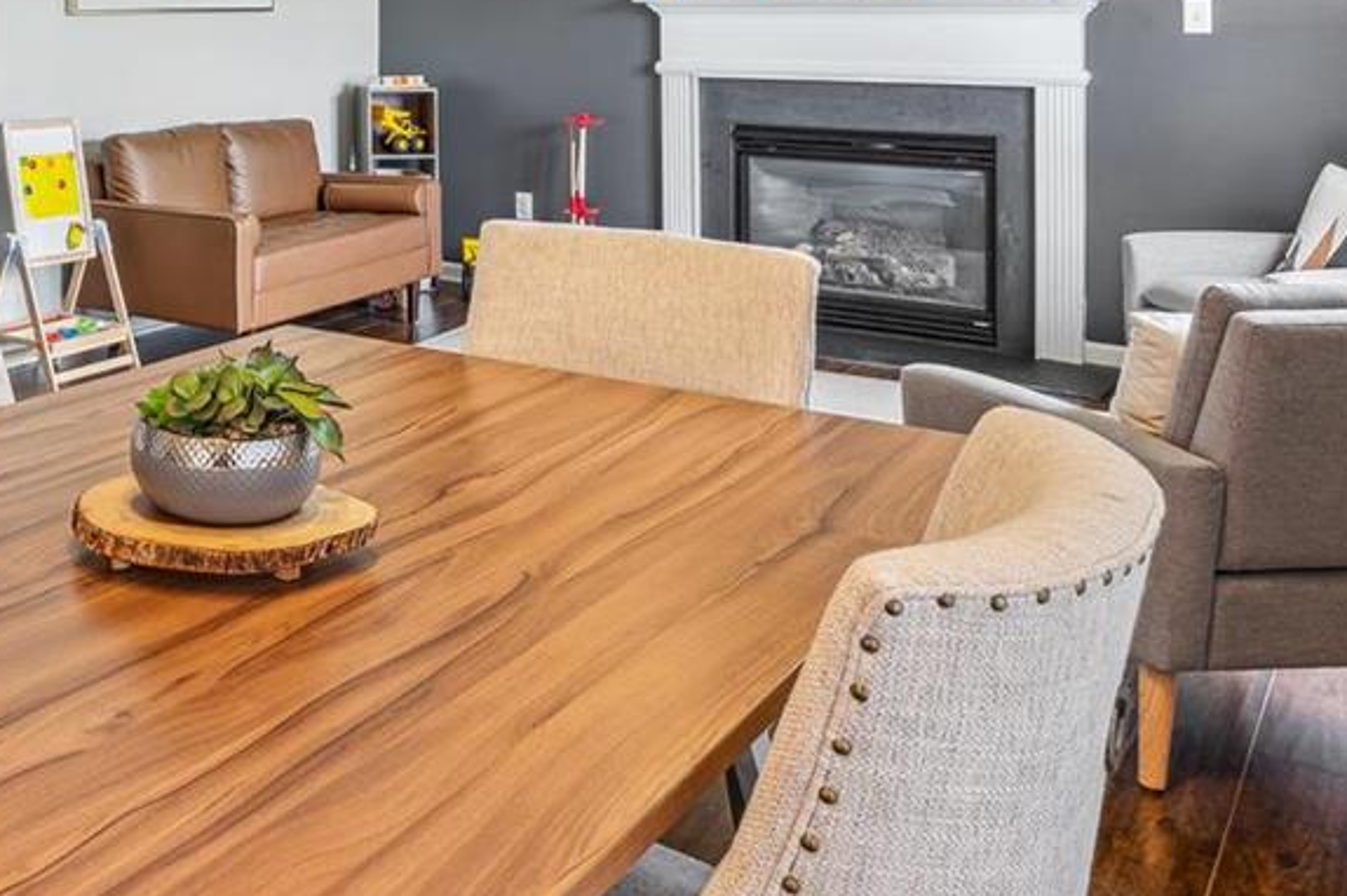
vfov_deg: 31.3
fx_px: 1458
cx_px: 45
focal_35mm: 39
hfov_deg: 43.5
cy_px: -27
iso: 200
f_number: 8
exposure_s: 1/5
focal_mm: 14
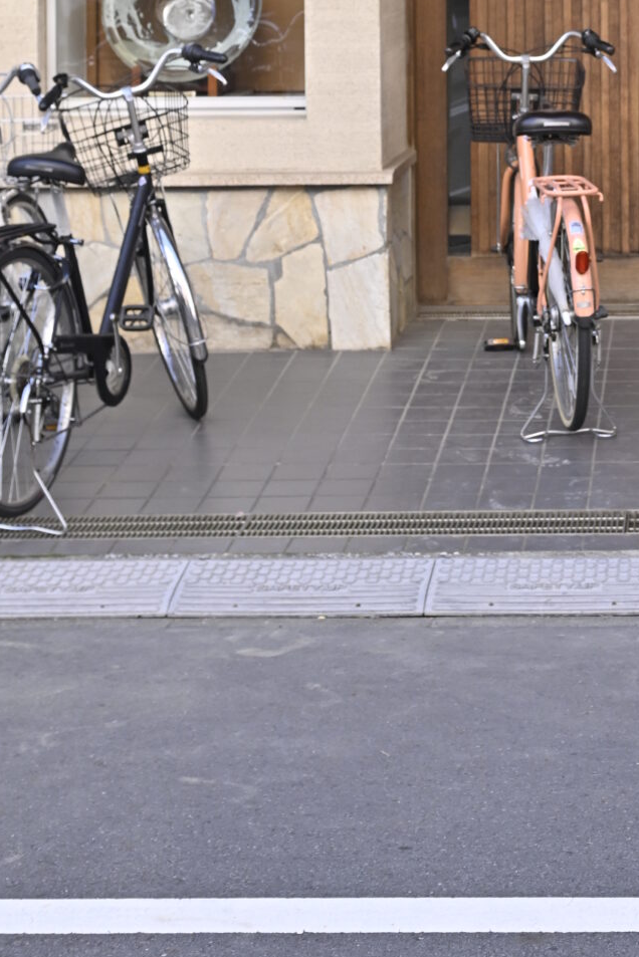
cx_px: 719
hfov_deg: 14.2
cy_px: -80
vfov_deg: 20.7
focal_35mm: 94
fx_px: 2501
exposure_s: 1/400
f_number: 5
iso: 500
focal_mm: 35
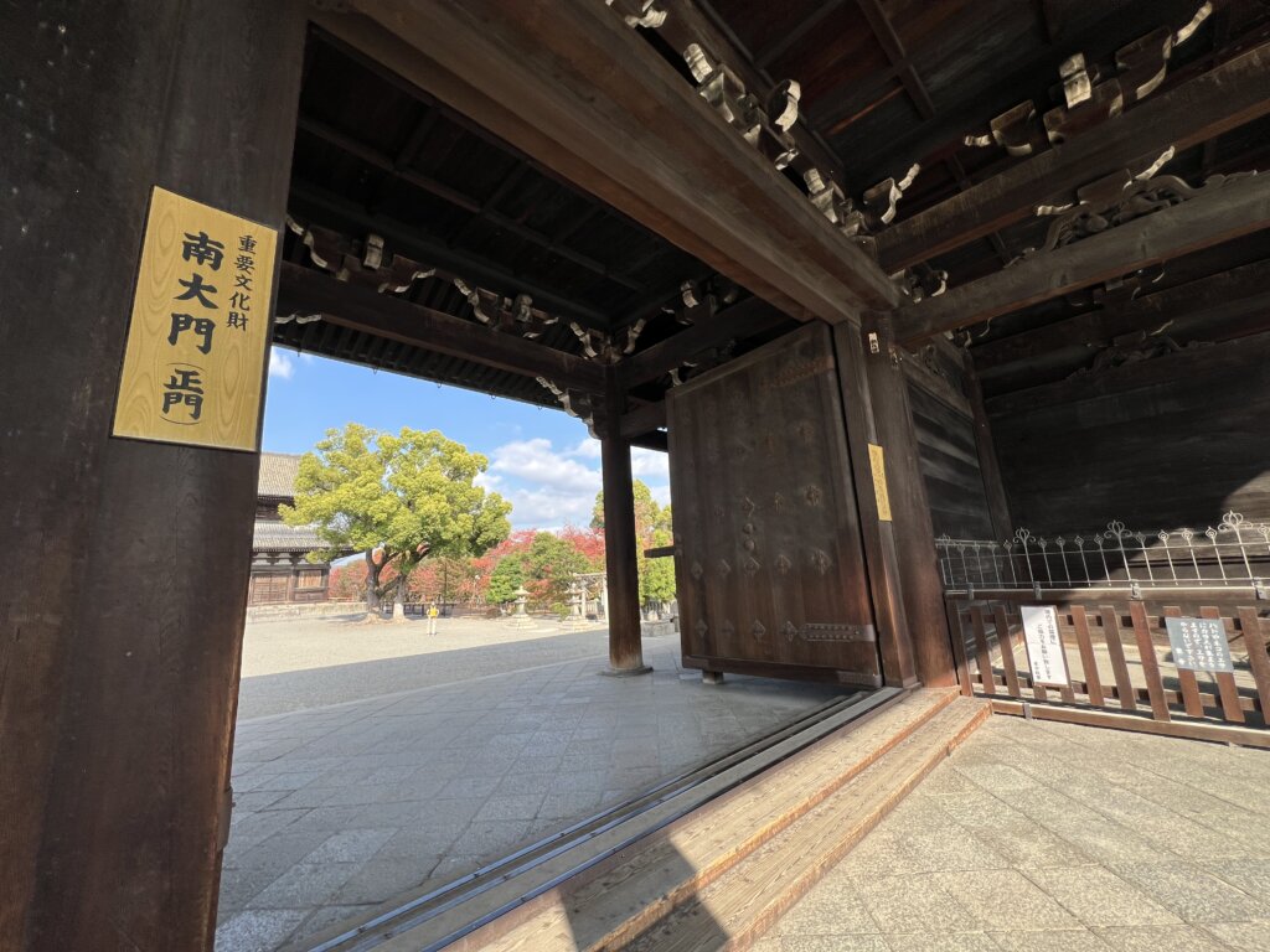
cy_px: 476
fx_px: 477
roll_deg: +3.3
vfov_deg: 89.9
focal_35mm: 13
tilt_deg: +12.7
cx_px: 635
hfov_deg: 106.2
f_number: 1.8
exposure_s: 1/567
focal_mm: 1.57
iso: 32
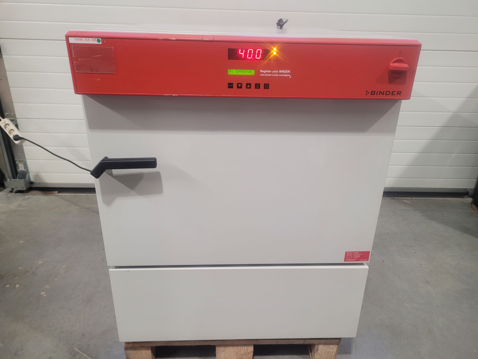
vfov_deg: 53.1
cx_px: 239
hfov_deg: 67.3
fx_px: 359
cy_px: 180
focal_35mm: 26
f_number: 1.8
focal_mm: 5.4
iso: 250
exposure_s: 1/50
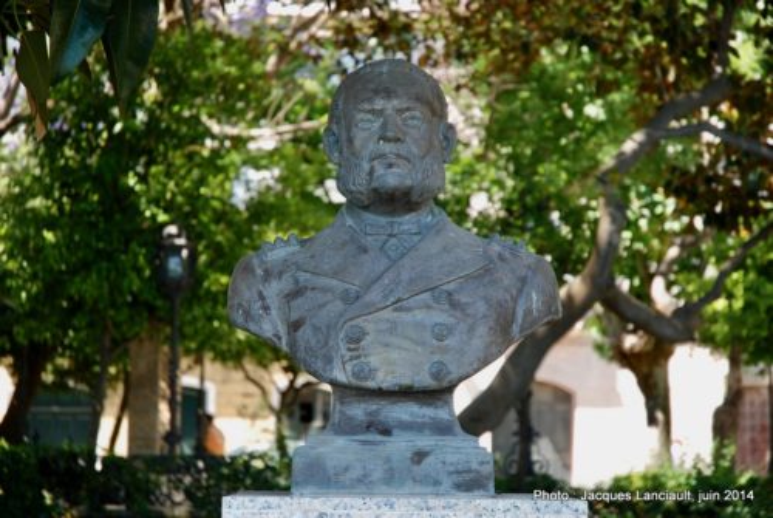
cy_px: 259
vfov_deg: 14.8
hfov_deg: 21.9
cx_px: 386
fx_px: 2000
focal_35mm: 93
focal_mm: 62
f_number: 4.5
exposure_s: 1/125
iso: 250
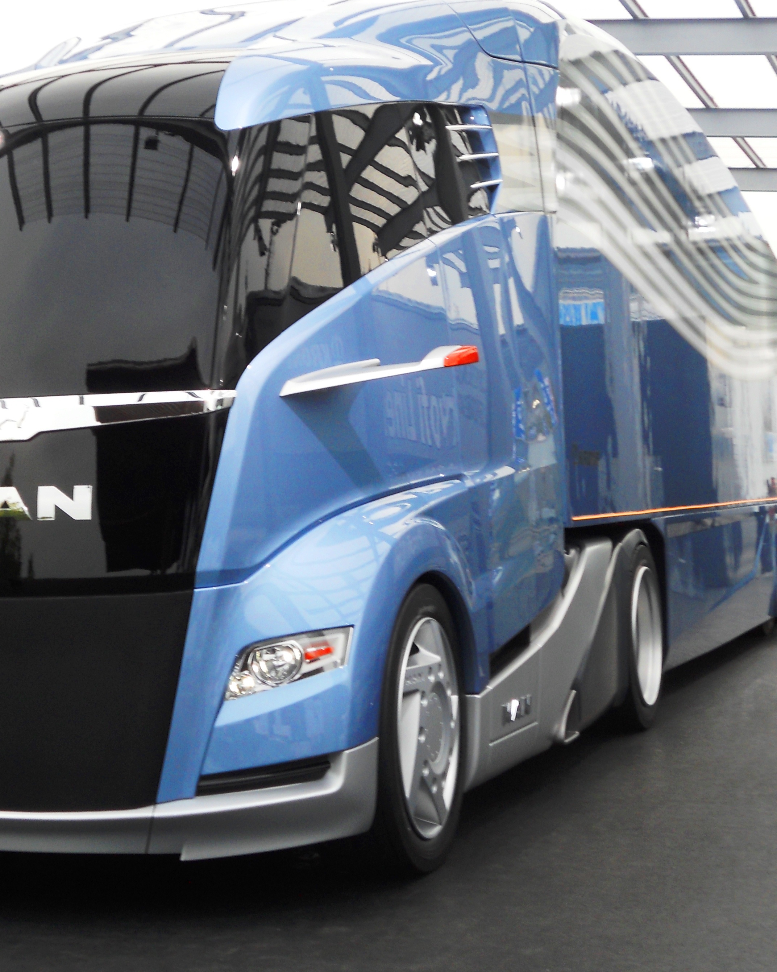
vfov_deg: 28.2
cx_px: 282
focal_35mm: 67
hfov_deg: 22.7
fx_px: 1926
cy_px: 385
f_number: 4.3
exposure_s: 1/80
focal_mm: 8.2
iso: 80
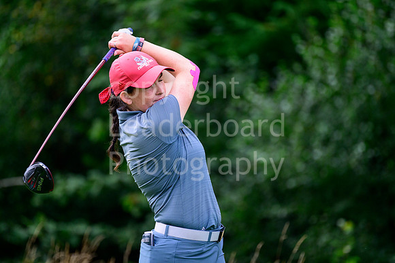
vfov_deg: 3.4
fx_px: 4390
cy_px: 132
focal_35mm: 400
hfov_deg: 5.2
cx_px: 198
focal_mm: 400
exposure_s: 1/1250
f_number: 5.6
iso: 1600
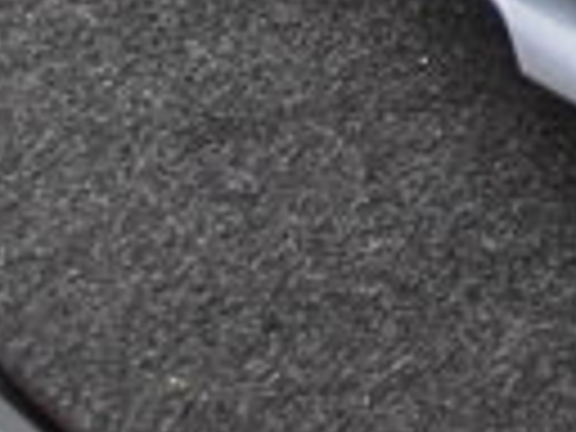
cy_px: -965
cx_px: 1998
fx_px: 4210
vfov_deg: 5.4
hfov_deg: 6.7
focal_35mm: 253
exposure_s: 1/50
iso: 1600
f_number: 3.5
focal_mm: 22
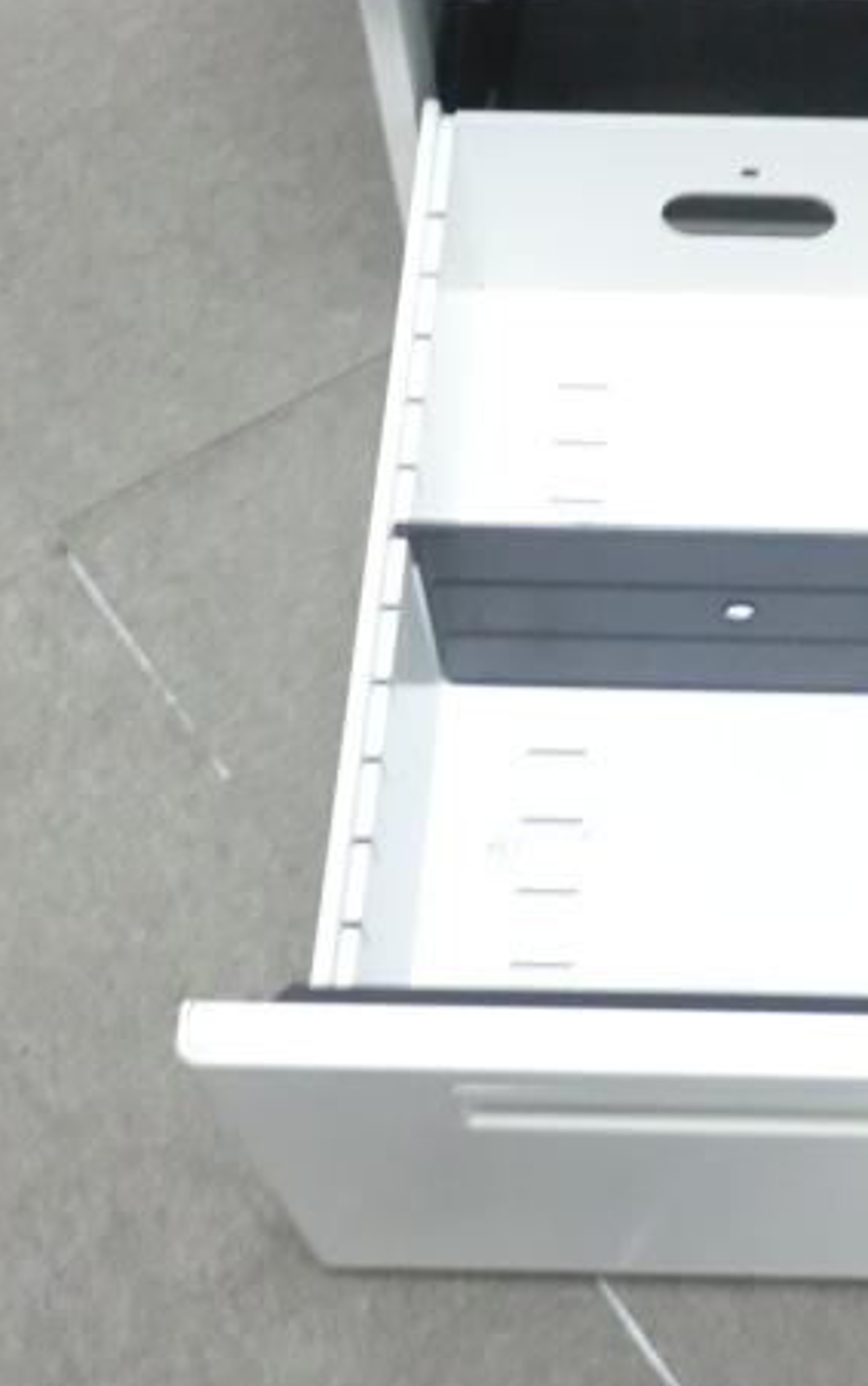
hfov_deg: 22.3
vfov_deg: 35.7
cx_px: 755
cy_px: 672
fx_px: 2155
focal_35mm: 57
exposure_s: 1/25
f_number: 3.9
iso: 800
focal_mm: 6.9
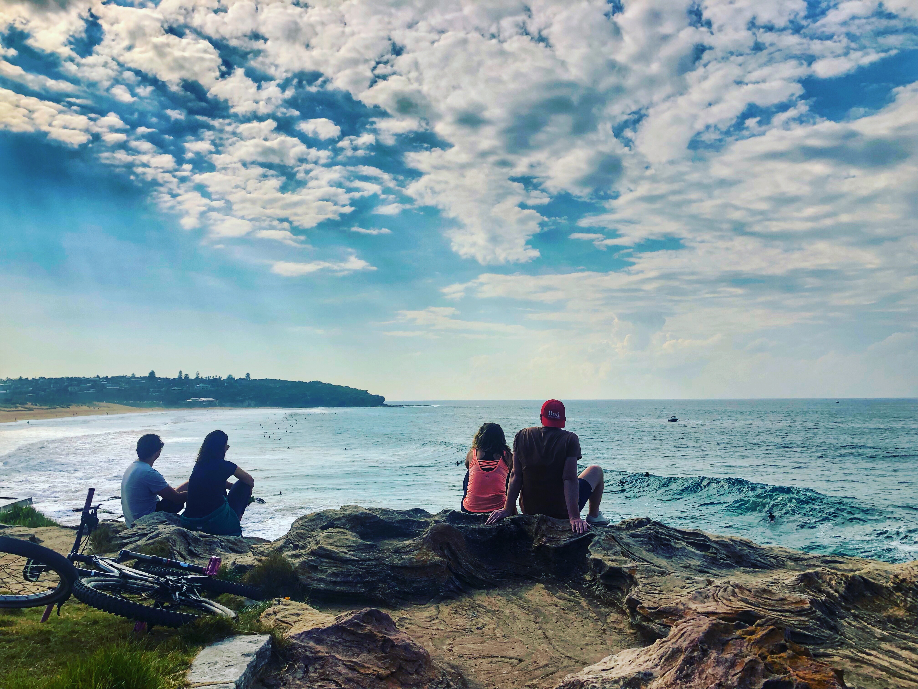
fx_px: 743
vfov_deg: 49.7
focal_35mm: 28
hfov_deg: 63.4
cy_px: 344
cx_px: 459
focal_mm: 3.99
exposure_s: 1/2525
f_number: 1.8
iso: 20
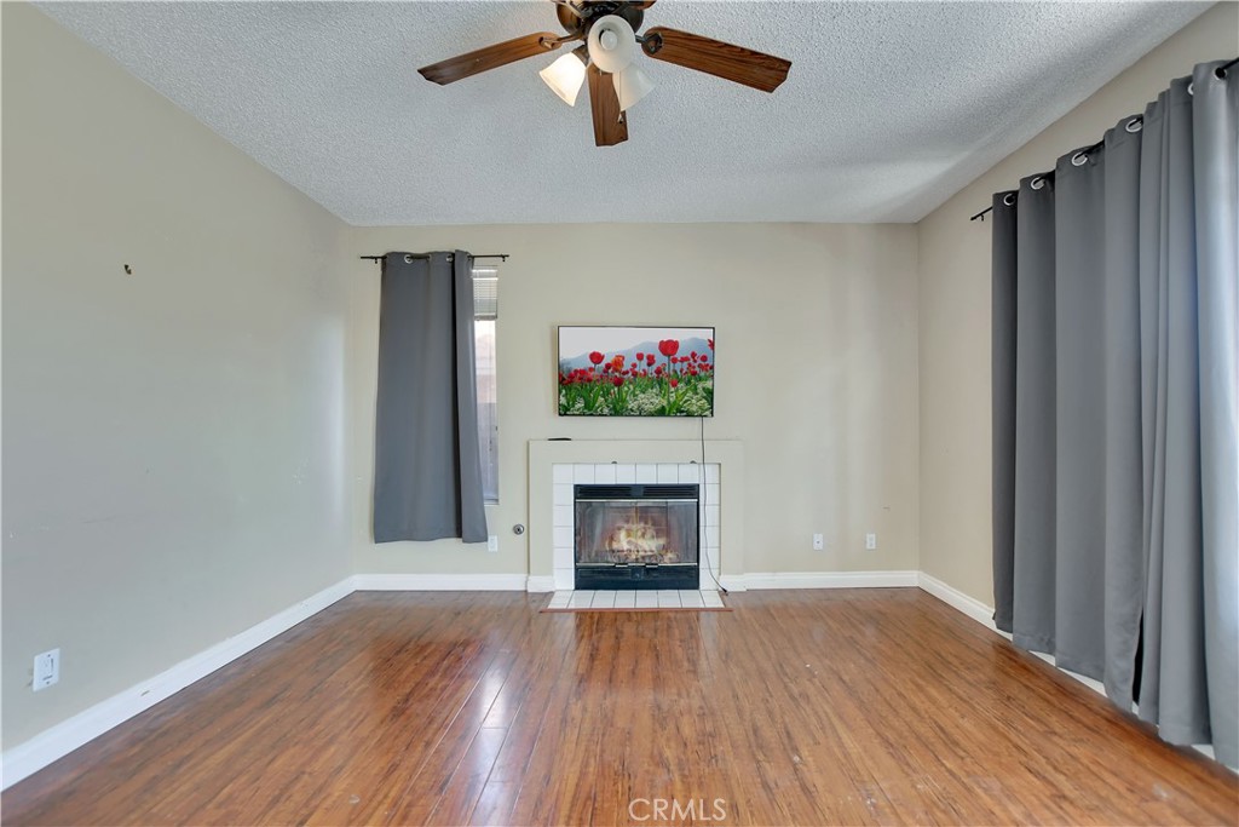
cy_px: 414
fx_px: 516
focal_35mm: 15
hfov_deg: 100.4
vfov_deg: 77.3
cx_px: 620
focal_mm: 10
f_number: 4.5
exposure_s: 1/80
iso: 800
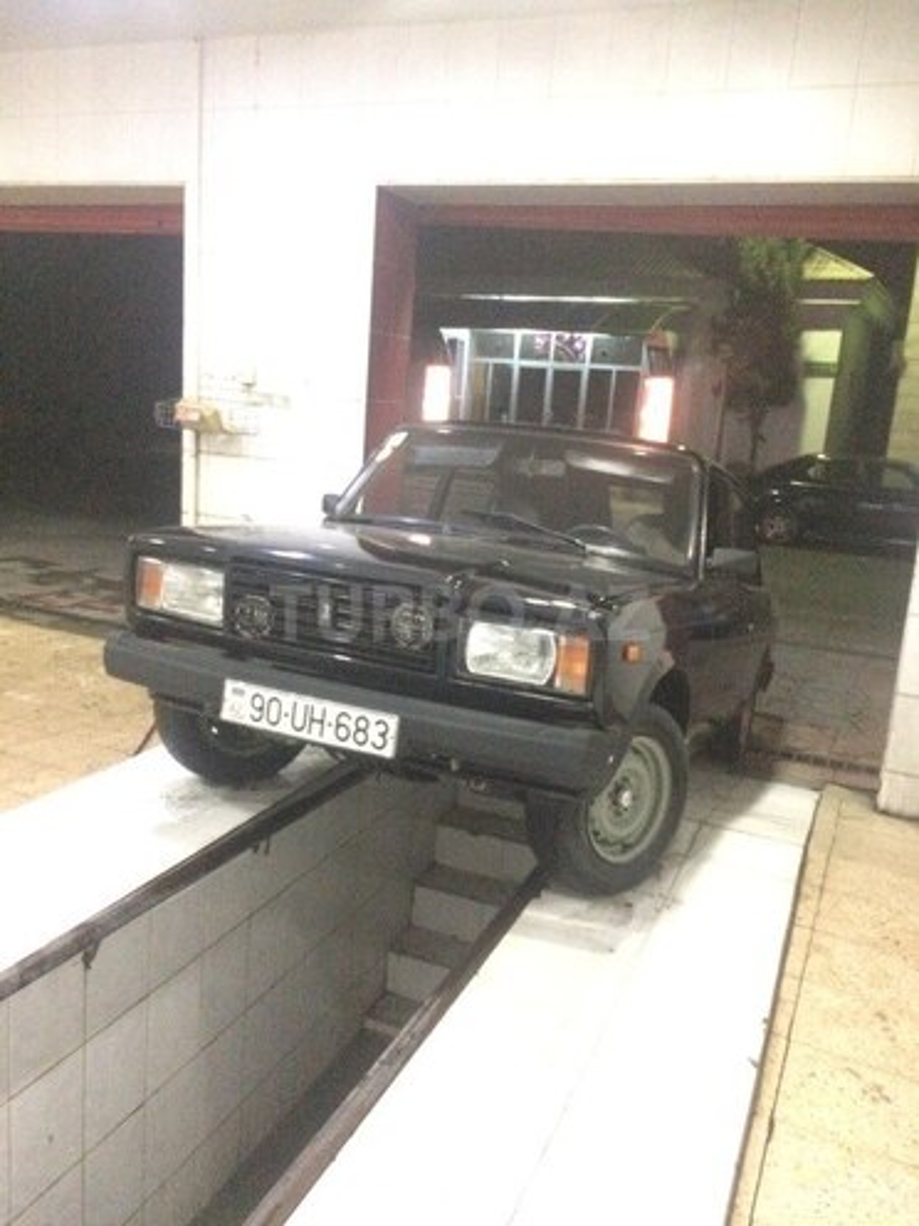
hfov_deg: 48.2
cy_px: 613
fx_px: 1027
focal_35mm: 29
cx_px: 460
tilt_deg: -16.2
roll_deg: -4.3
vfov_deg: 61.7
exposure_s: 1/17
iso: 640
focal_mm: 4.15
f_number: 2.2
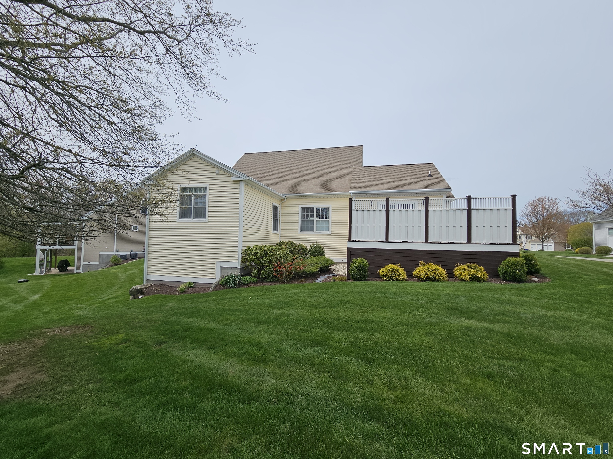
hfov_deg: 106.2
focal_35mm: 13
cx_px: 306
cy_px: 230
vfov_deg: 89.9
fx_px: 230
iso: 50
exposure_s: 1/2929
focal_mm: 2.2
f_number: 2.2
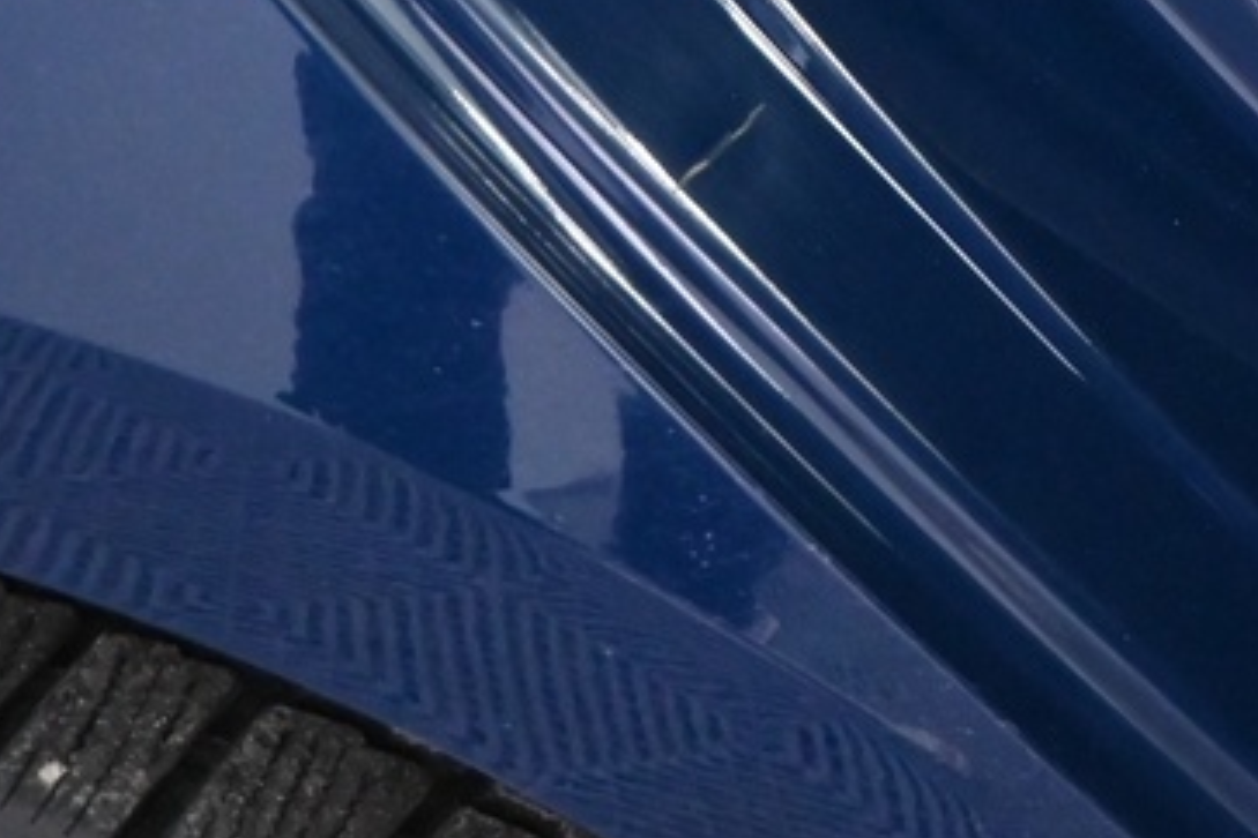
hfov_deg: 16.8
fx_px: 3739
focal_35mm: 107
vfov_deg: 11.2
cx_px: 2034
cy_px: -1004
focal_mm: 16
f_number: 3.5
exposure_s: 1/25
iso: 2200
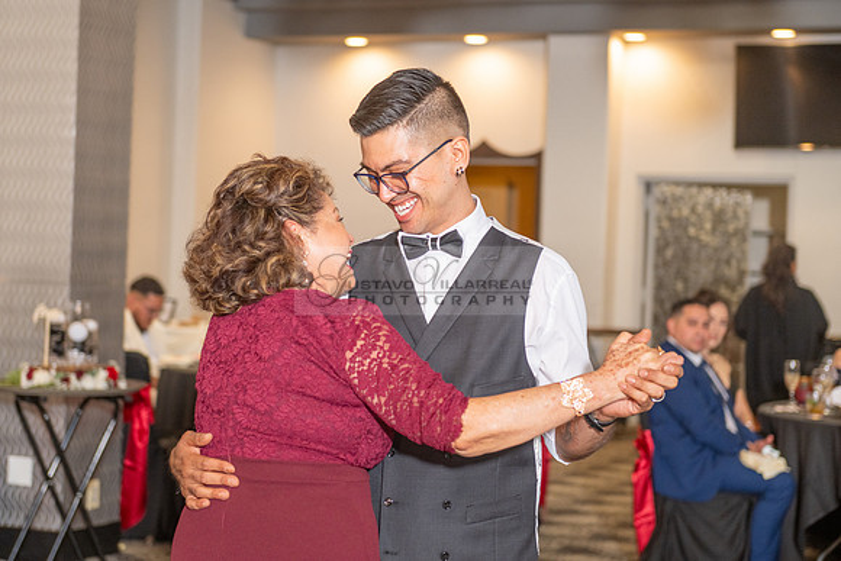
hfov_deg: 25.9
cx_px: 372
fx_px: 1824
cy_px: 248
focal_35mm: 78
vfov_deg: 17.5
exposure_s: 1/125
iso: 800
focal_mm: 70
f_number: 3.5
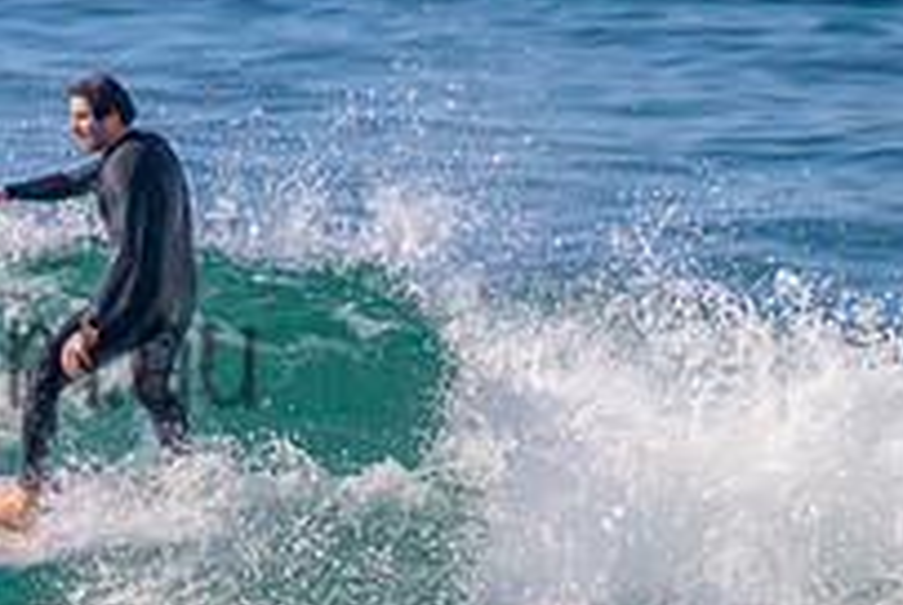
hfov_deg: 0.9
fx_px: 57297
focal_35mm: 2281
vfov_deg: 0.6
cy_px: 305
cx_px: -214
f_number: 11
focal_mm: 800
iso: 1600
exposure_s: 1/2000
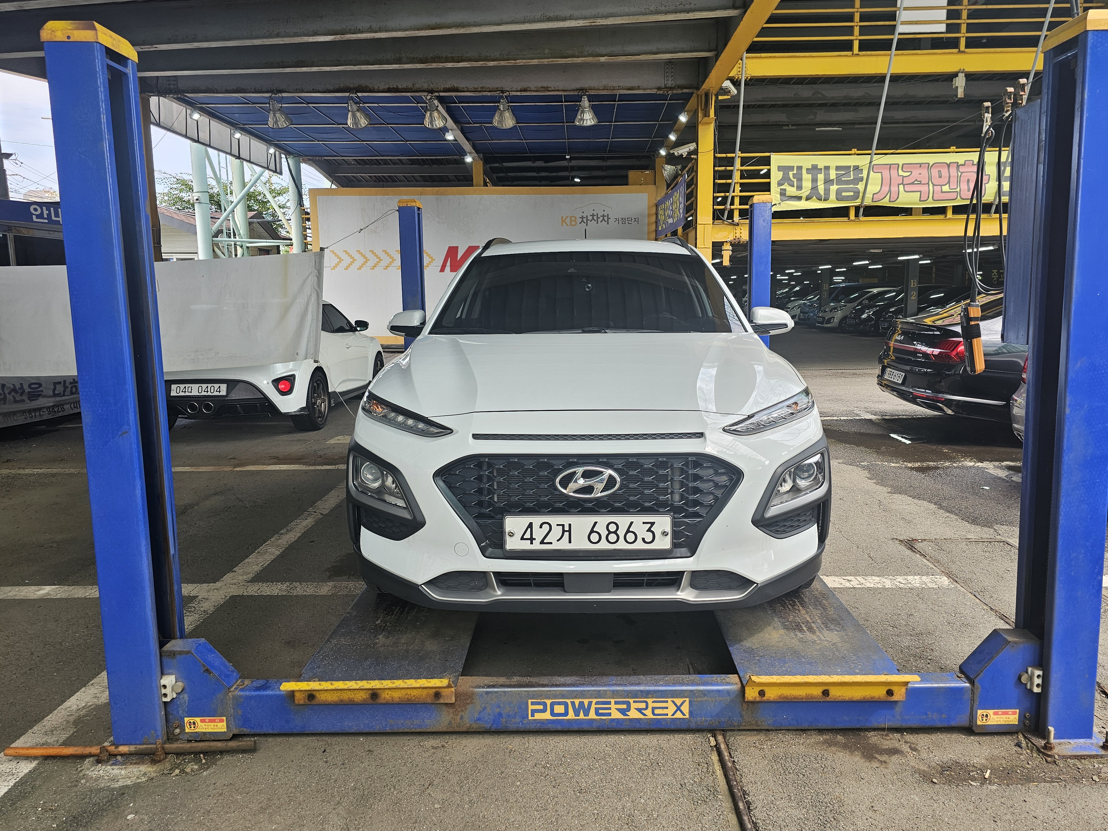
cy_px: 400
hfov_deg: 71.6
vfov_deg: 56.8
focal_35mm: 24
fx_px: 768
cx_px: 573
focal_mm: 6.3
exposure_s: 1/149
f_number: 1.7
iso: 40
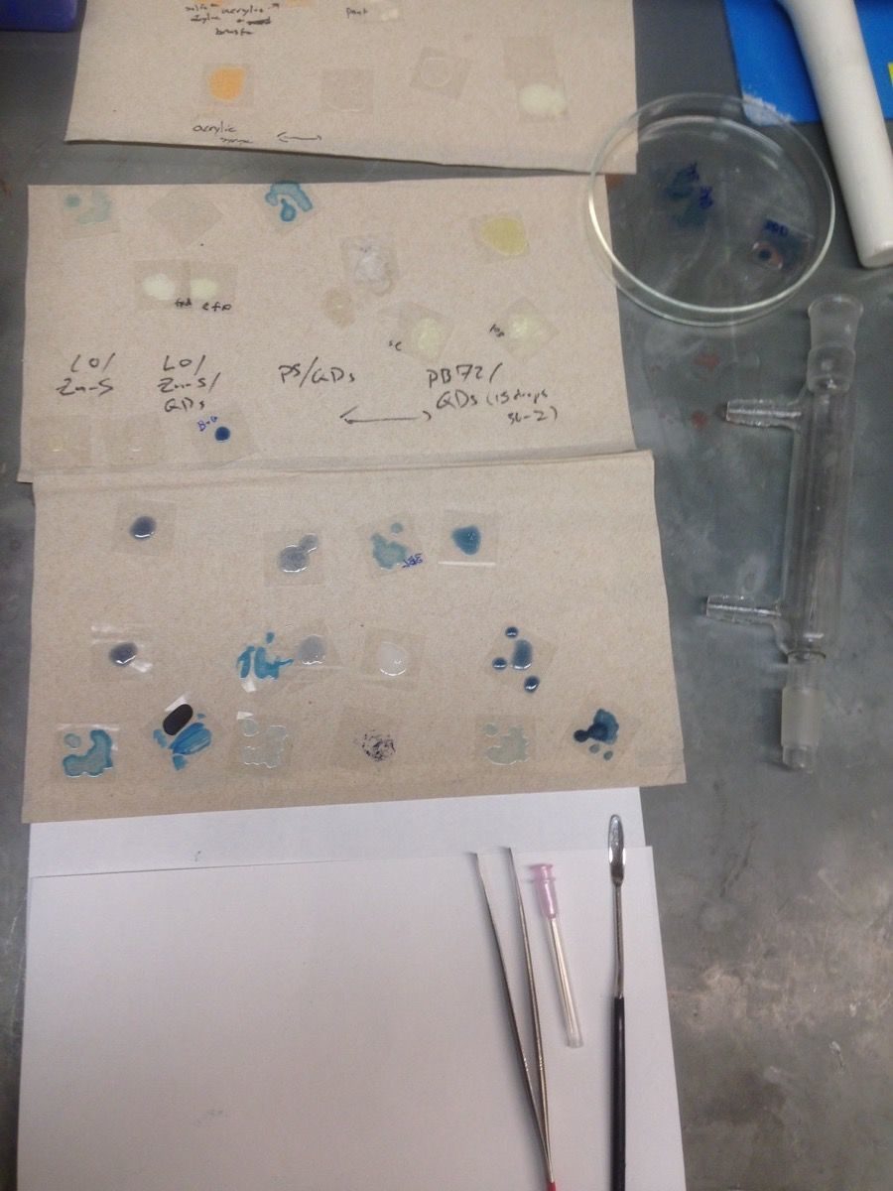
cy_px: 596
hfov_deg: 42.9
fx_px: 1135
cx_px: 446
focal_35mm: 33
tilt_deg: -74.3
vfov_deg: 55.4
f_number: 2.4
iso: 50
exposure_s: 1/30
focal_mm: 4.12
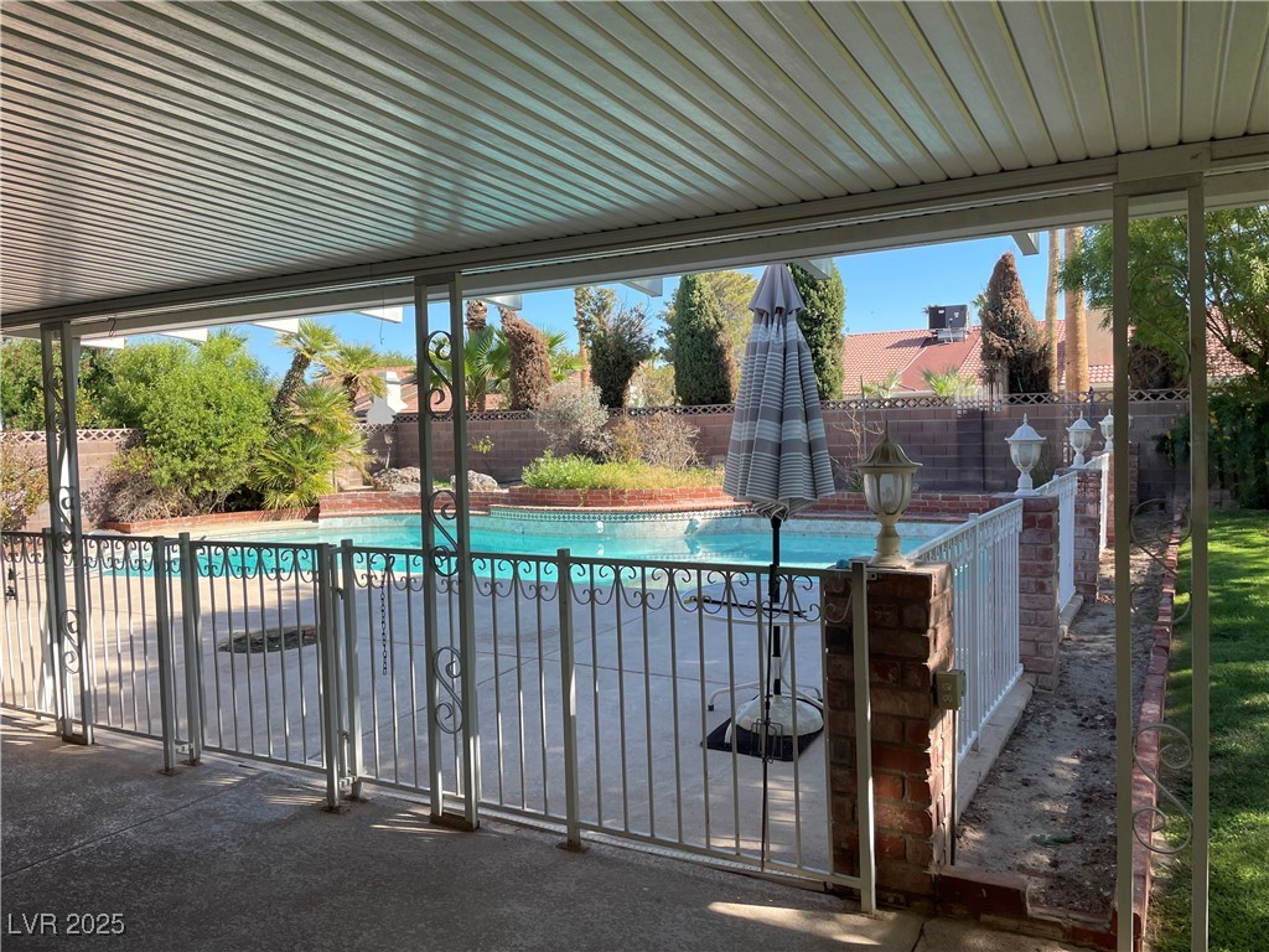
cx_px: 634
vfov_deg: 53.1
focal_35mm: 26
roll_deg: +2.1
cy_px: 476
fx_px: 953
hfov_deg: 67.3
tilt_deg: -2.7
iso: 32
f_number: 1.6
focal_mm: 4.2
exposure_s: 1/686
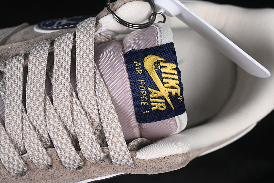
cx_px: 137
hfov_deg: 27.0
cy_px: 92
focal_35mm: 75
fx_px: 571
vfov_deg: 18.2
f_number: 6.3
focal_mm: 50
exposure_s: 1/60
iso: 160
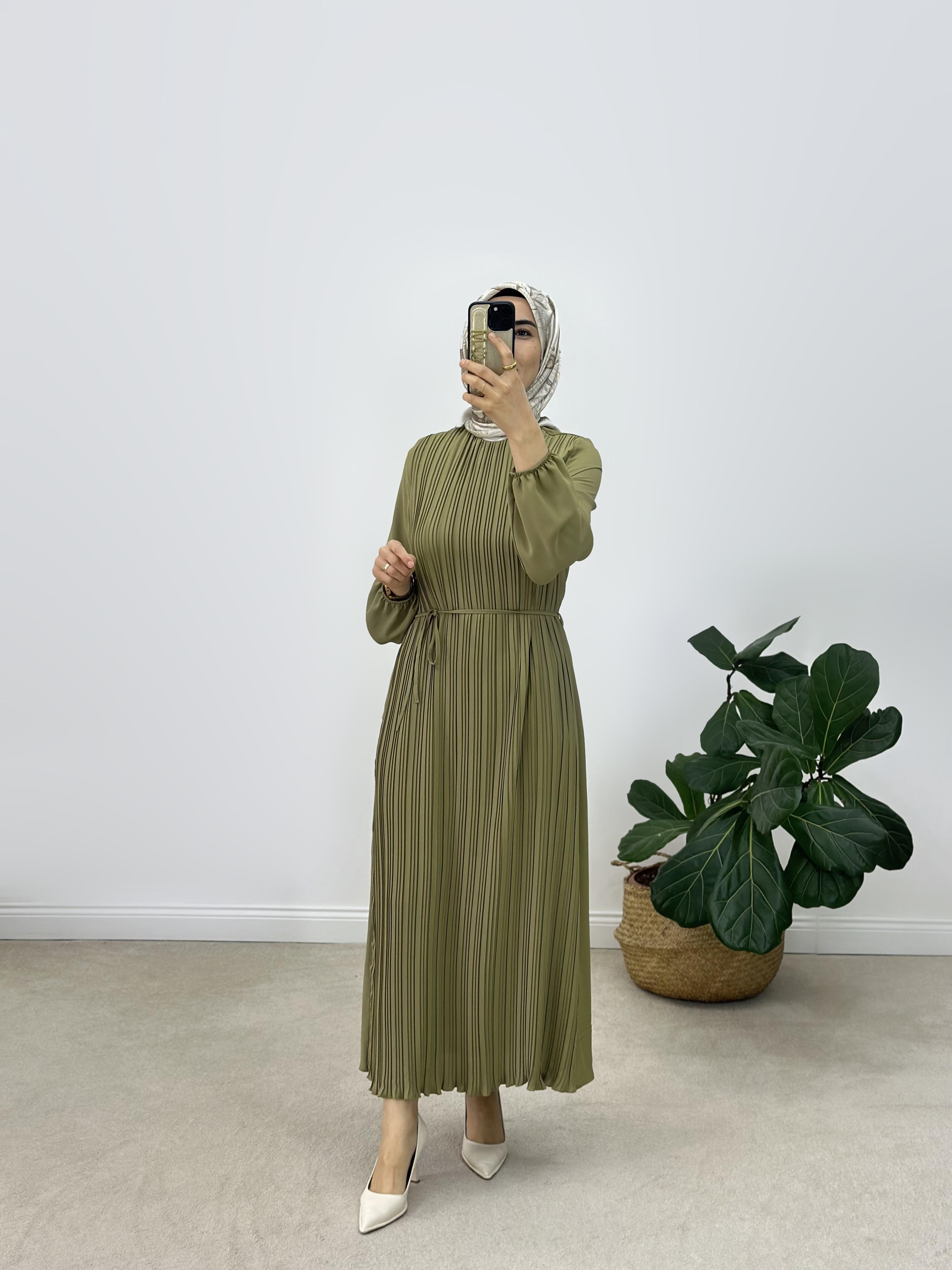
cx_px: 476
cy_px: 635
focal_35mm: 48
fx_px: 1760
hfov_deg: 30.3
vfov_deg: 39.7
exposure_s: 1/244
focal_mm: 6.86
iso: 80
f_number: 1.78
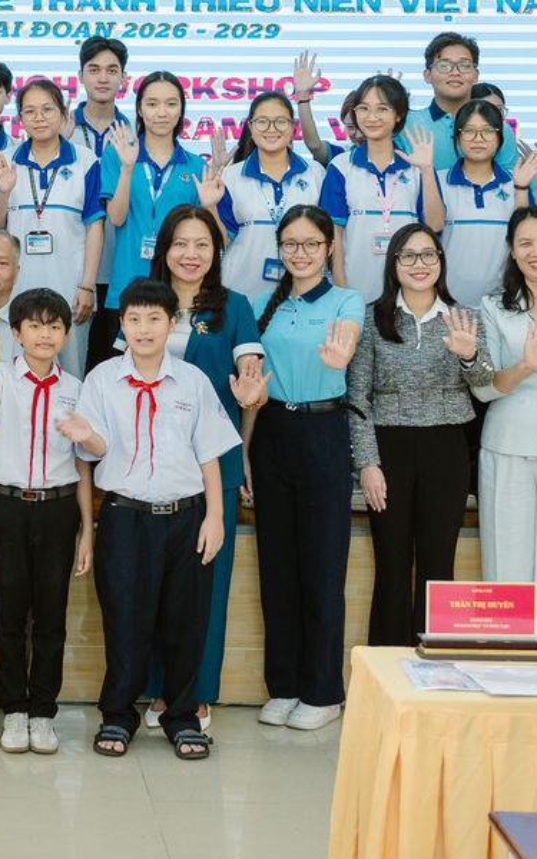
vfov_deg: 24.0
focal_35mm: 85
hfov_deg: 14.8
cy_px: 173
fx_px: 1990
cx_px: -110
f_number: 3.2
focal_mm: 24
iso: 1000
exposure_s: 1/160
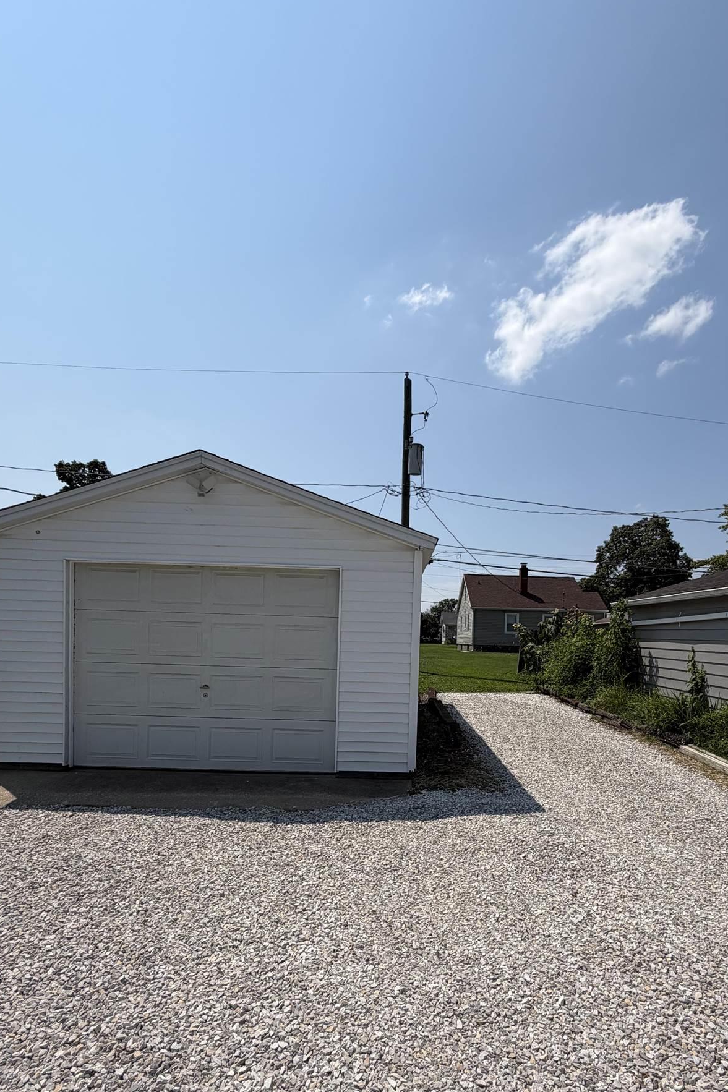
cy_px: 667
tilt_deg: -2.4
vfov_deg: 85.6
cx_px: 398
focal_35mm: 19
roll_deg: -2.3
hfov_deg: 64.4
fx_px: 576
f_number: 2.2
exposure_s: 1/1795
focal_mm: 2.22
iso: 20
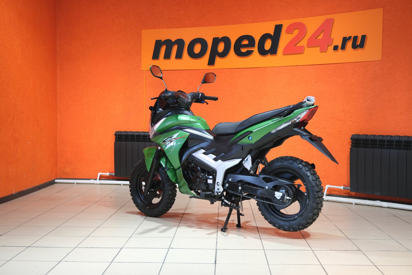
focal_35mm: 41
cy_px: 138
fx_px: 469
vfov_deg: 32.6
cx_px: 206
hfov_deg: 47.4
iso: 1000
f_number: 4
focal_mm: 27.5
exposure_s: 1/60
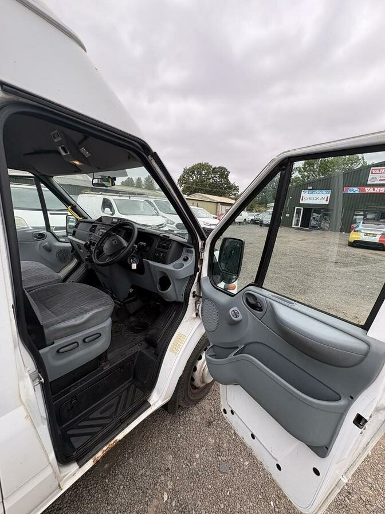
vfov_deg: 102.1
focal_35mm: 14
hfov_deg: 85.7
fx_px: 208
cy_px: 257
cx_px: 192
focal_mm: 2.22
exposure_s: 1/356
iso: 50
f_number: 2.2
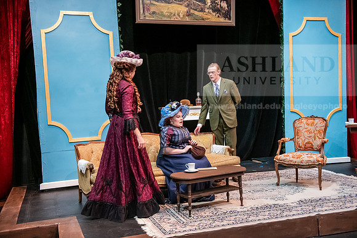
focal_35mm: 40
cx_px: 178
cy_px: 119
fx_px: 397
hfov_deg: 48.4
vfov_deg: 33.4
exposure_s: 1/200
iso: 3200
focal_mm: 40
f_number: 3.2
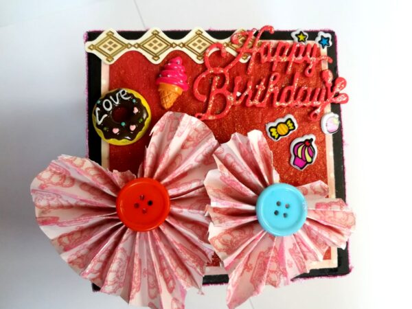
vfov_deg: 53.1
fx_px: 309
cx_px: 206
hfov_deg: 67.3
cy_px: 154
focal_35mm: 26
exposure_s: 1/33.3
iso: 100
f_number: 2.2
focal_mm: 3.83
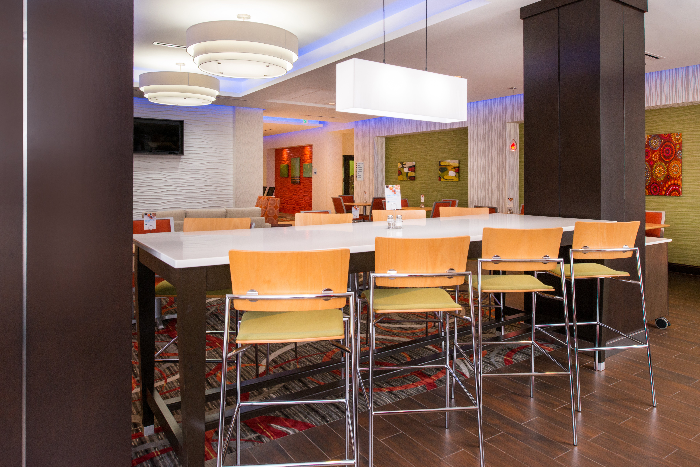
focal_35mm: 24
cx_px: 350
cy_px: 234
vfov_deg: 53.2
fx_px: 467
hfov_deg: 73.7
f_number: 11
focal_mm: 24
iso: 640
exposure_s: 1/20
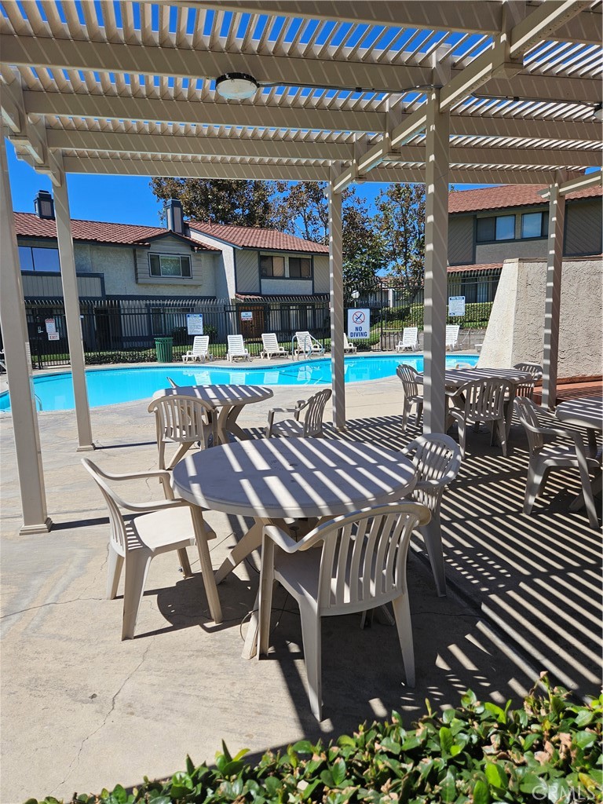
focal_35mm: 23
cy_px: 402
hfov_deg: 58.9
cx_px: 302
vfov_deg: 73.9
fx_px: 534
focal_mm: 5.4
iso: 25
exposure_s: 1/2246
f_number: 1.8
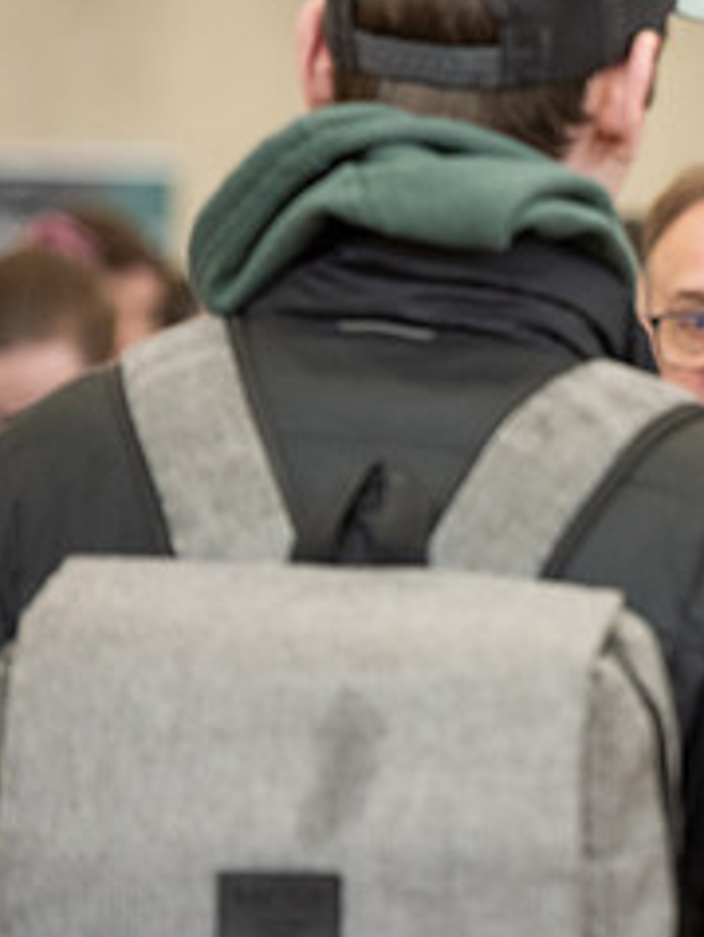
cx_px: 1247
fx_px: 9095
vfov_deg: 5.9
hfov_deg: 4.4
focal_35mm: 336
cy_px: 435
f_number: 3.5
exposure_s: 1/200
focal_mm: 130
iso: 1250
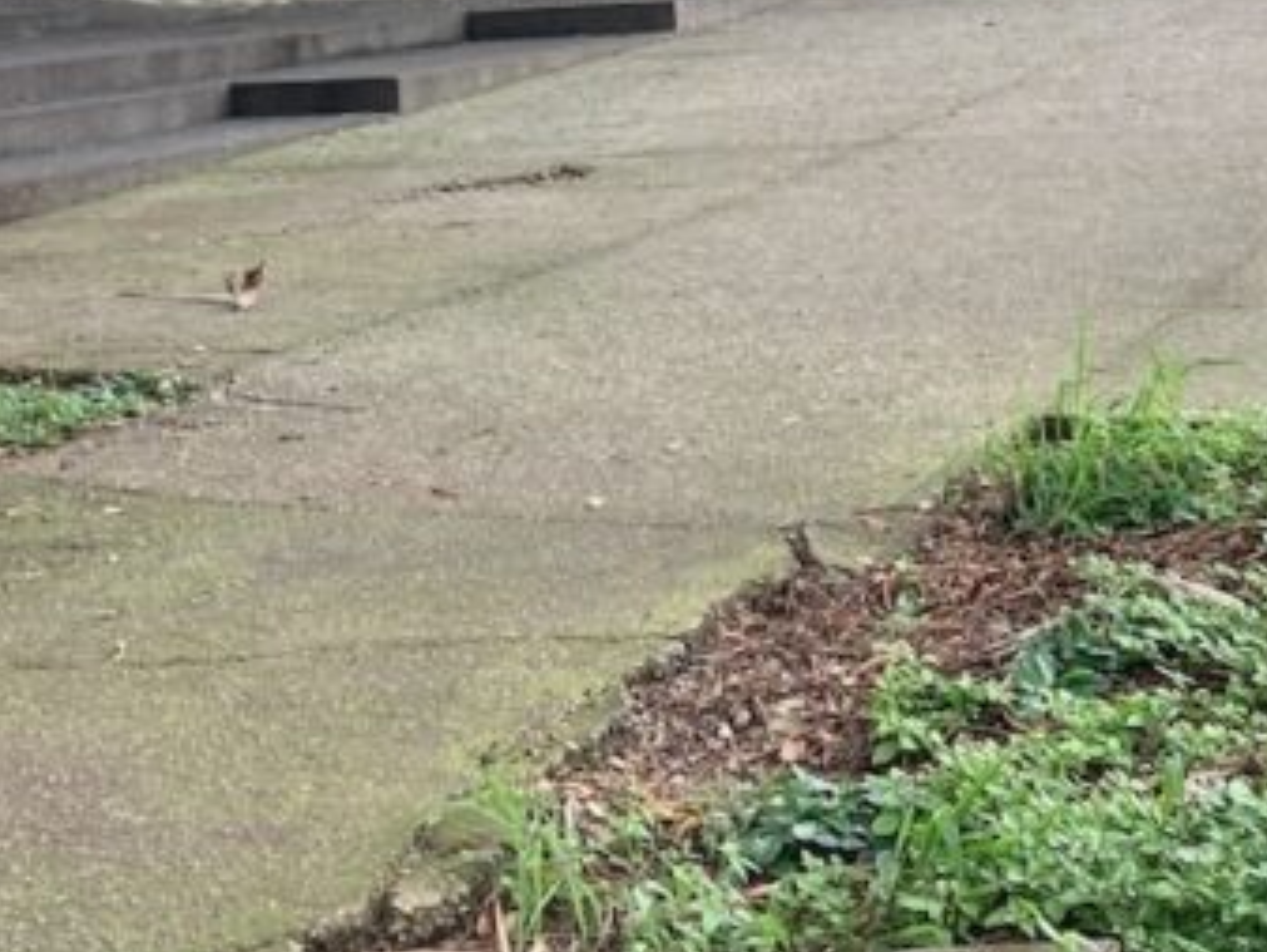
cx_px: 944
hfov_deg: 22.8
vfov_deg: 16.4
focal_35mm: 85
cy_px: -294
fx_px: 3112
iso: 20
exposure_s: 1/121
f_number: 1.8
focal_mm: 3.99
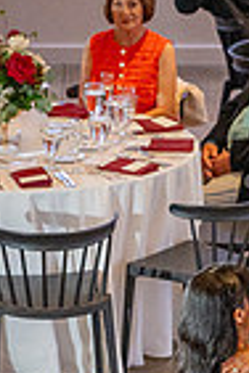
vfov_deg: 5.4
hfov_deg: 3.6
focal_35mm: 382
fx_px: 3963
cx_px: 355
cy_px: 495
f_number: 4
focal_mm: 120
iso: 3200
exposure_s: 1/200
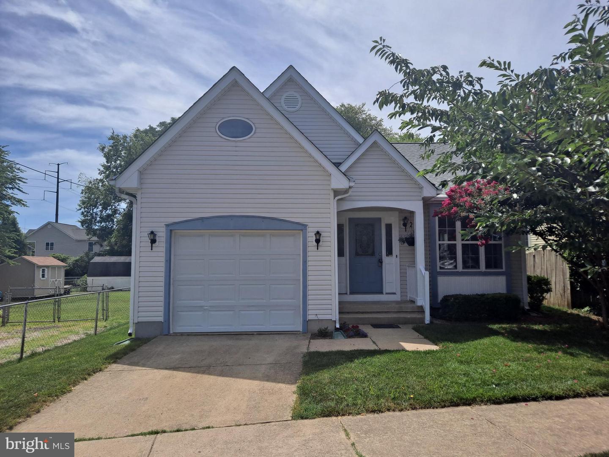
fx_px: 440
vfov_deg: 54.9
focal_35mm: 25
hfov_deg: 69.4
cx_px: 304
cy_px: 228
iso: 32
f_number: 2
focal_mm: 4.6
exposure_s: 1/1754
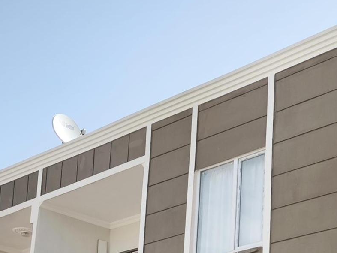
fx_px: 808
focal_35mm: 83
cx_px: 333
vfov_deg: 17.1
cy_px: 295
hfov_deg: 22.7
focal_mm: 5.35
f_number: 1.7
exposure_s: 1/1556
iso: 80
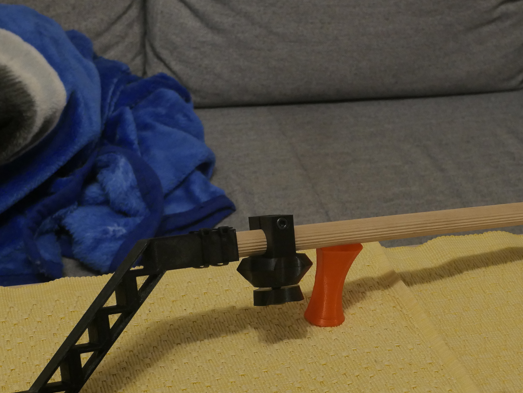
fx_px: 1239
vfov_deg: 17.9
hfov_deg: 23.7
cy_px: 303
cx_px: 337
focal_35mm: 82
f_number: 5
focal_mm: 25
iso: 1600
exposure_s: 1/60
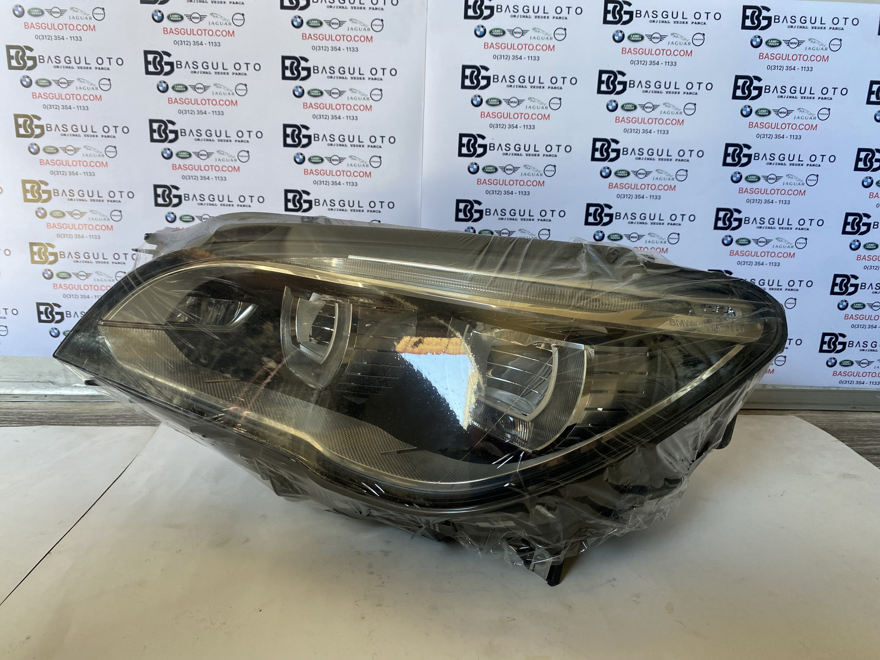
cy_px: 330
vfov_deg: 53.1
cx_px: 440
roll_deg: -0.2
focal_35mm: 26
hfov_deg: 67.3
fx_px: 661
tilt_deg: -15.5
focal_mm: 4.25
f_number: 1.8
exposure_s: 1/112
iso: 125
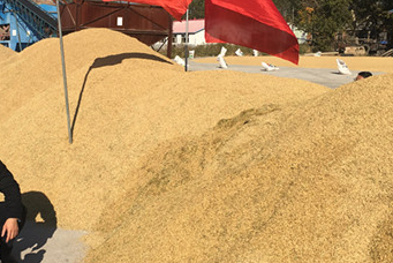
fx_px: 579
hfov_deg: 36.8
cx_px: 108
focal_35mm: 53
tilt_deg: -4.8
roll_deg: +1.2
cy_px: 98
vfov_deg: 25.5
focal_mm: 4.15
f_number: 2.2
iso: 25
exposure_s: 1/1832
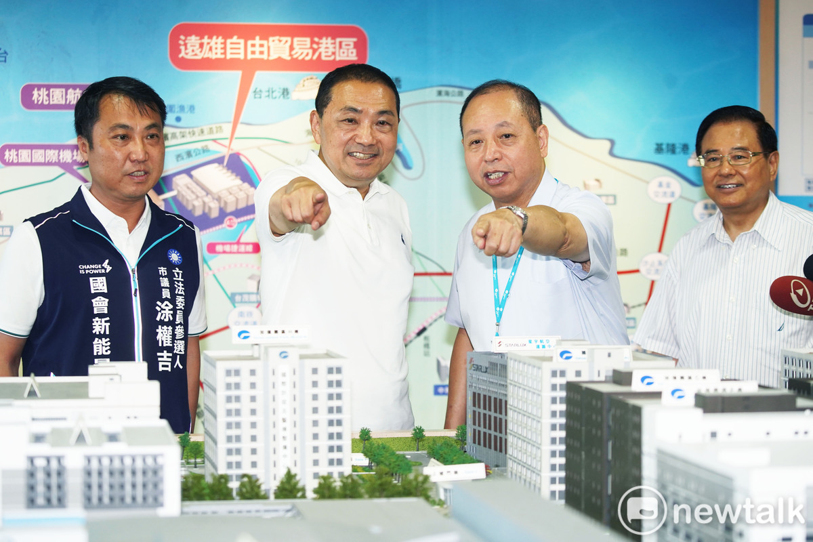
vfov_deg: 14.7
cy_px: 271
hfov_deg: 21.9
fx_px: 2100
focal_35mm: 93
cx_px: 406
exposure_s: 1/100
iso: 1600
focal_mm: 93
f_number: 4.5
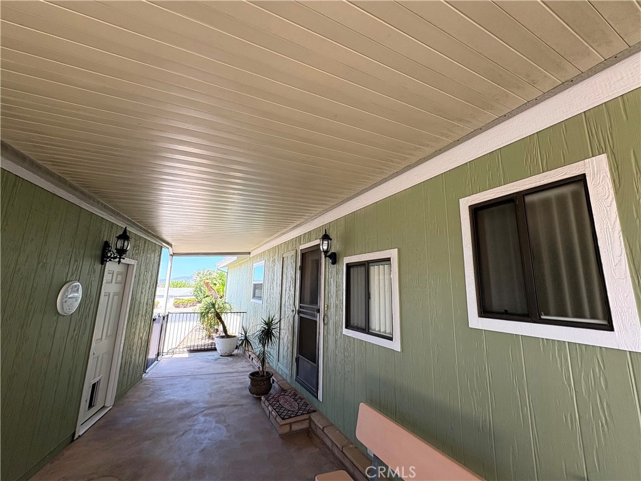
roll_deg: -2.0
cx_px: 320
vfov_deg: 85.7
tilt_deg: +11.0
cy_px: 240
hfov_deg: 102.1
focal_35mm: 14
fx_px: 259
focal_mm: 2.22
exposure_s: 1/244
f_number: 2.2
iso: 64
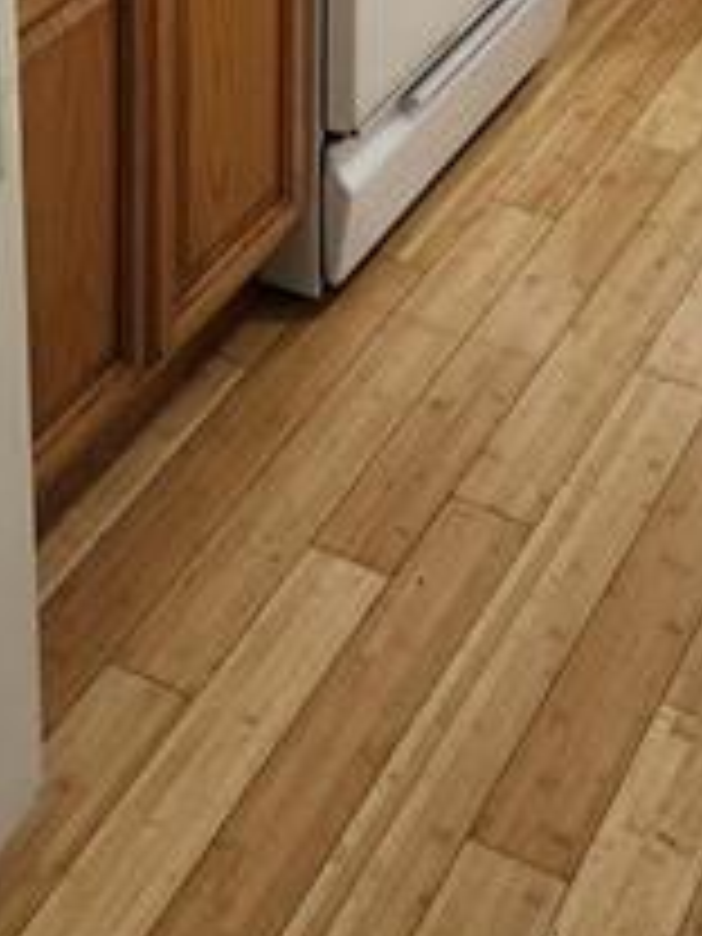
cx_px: 171
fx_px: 2298
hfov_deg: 17.3
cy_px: -518
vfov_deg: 19.6
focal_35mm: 85
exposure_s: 1/120
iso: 250
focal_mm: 5.4
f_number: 1.8
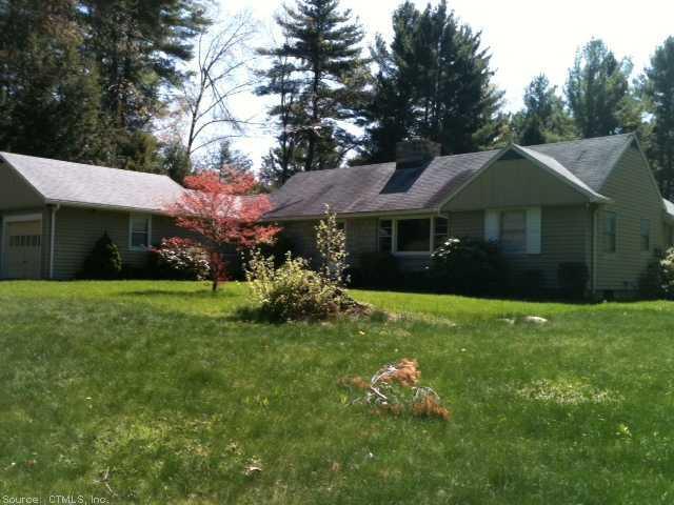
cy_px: 252
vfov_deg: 40.7
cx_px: 337
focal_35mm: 35
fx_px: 681
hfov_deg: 52.6
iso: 64
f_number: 2.8
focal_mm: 3.85
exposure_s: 1/512
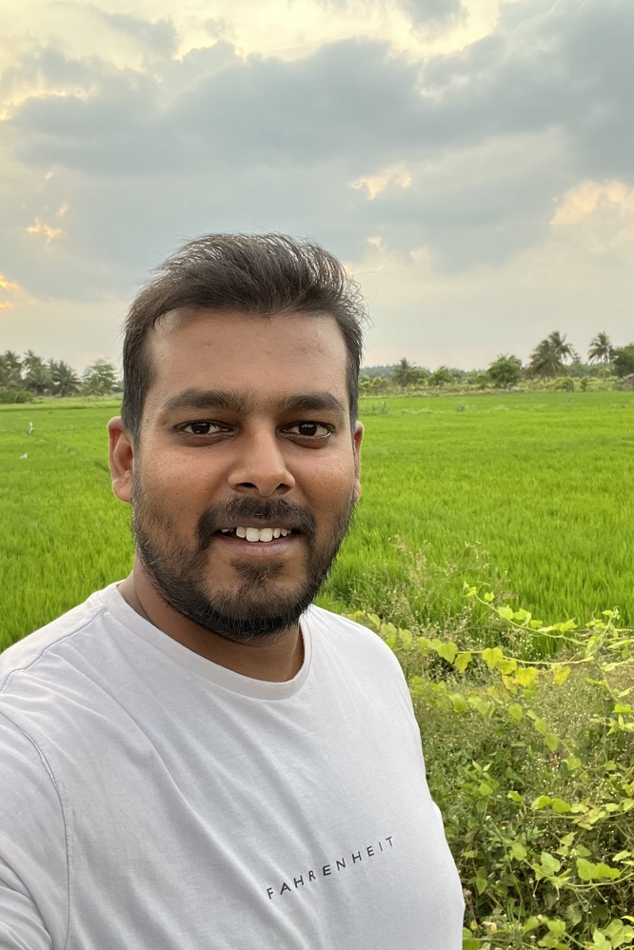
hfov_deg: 41.1
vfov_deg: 58.7
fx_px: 845
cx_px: 296
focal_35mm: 32
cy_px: 484
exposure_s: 1/109
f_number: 2.2
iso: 100
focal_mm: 2.71
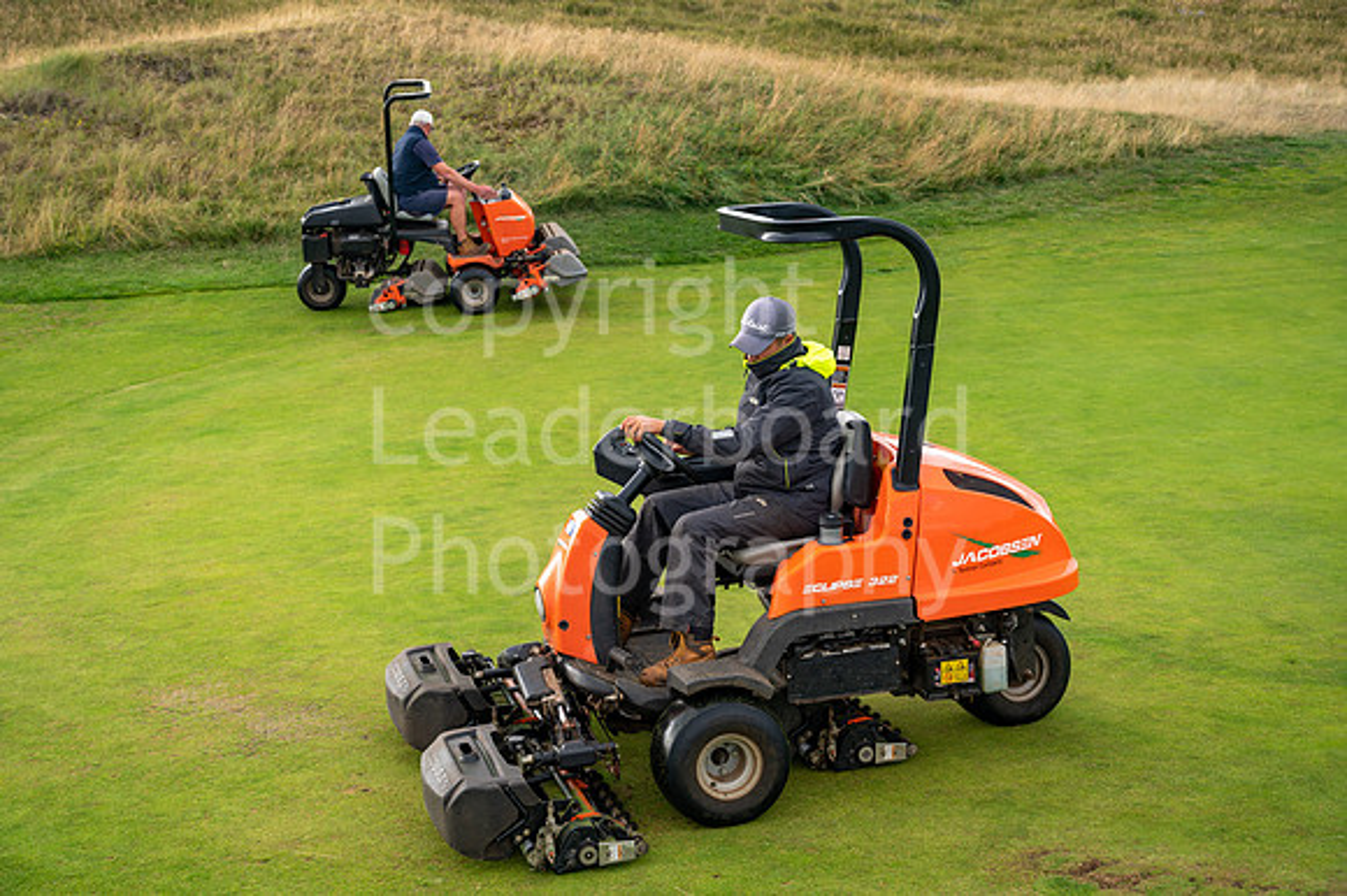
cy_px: 448
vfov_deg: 25.5
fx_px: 1982
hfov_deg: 37.5
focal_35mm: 53
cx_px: 674
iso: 100
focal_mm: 53
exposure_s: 1/200
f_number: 4.5
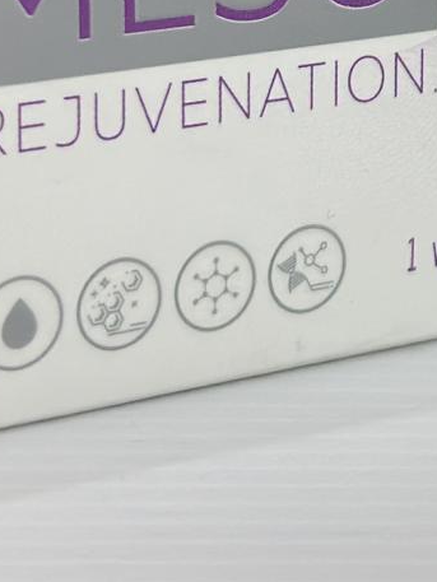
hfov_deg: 8.7
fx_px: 2827
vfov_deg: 11.5
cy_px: -158
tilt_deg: -6.4
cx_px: 533
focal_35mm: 168
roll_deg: +0.0
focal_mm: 6.86
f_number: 1.78
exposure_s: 1/100
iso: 200
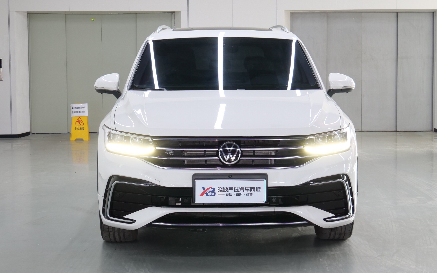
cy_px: 124
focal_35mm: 70
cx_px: 228
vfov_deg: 18.6
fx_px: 834
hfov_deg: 29.4
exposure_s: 1/30
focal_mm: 25
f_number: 4.5
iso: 800
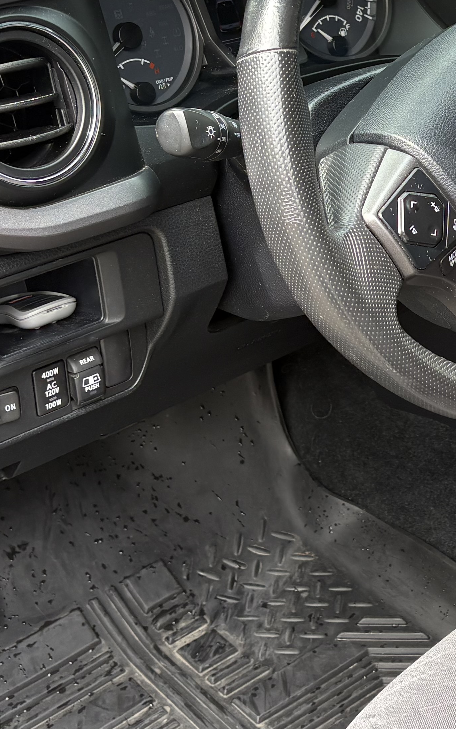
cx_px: 513
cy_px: 204
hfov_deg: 17.4
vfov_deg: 28.3
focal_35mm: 72
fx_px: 1431
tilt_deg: -24.7
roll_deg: -10.6
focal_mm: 5.96
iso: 40
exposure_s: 1/179
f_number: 1.6
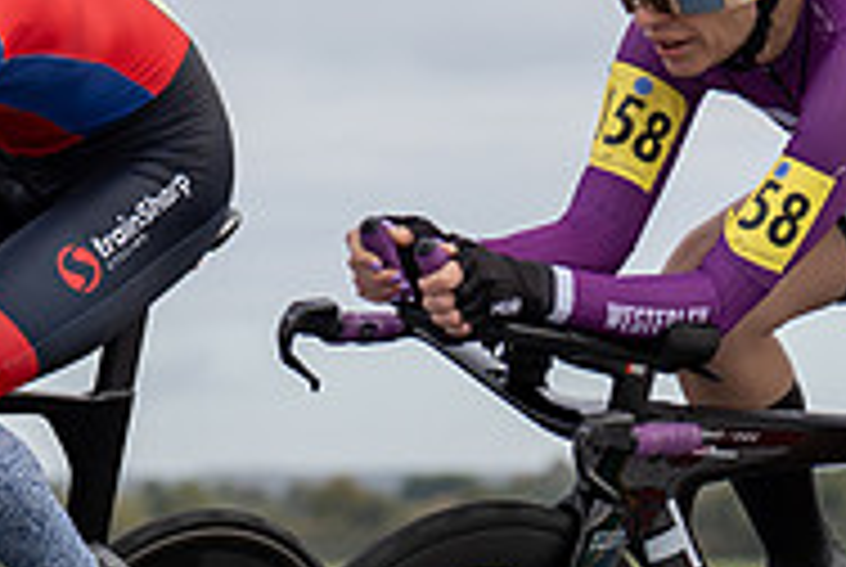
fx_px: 8332
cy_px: 451
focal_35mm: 354
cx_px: -183
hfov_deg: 5.8
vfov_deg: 3.9
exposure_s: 1/1000
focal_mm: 88
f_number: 3.5
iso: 125
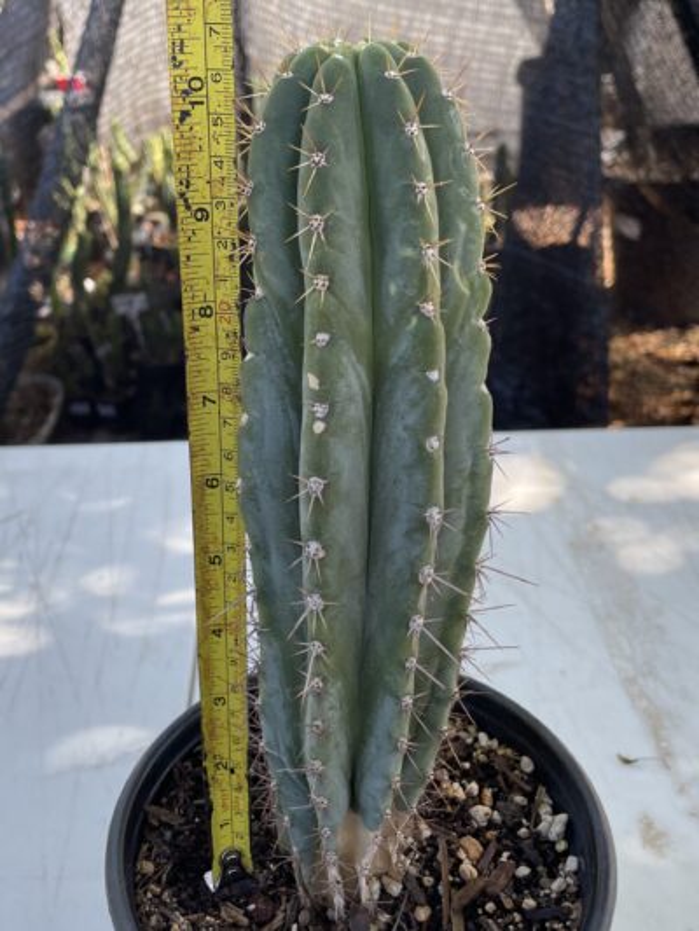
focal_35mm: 26
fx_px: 700
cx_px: 350
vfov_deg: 67.3
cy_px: 466
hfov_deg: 53.1
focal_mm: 4.2
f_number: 1.6
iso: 32
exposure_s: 1/248
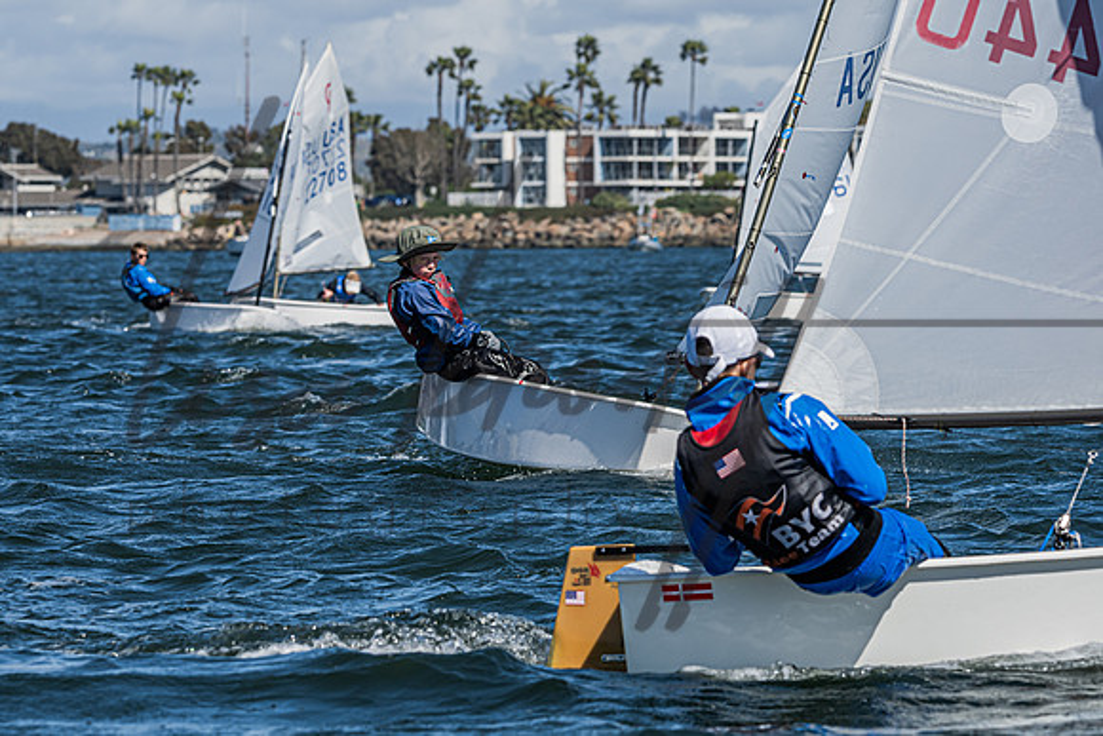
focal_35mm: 240
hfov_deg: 8.6
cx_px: 378
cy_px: 372
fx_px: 7370
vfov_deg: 5.7
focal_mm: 180
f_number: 9
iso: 320
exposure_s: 1/1000
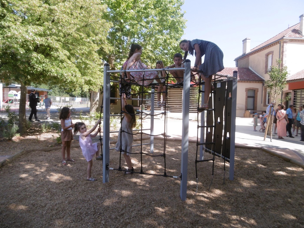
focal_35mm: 24
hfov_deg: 71.6
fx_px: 211
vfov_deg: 56.8
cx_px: 152
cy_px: 114
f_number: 3.1
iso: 100
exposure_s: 1/400
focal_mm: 4.3
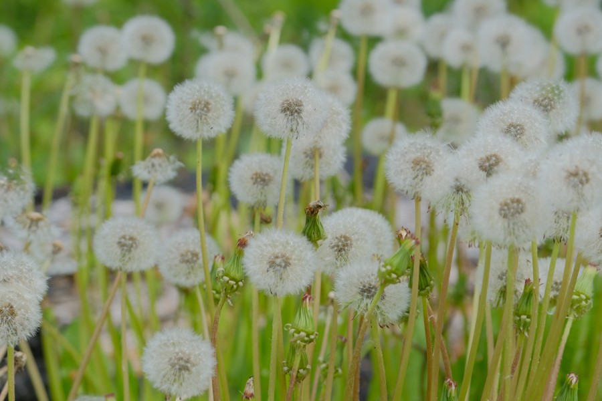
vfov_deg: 9.1
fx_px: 2508
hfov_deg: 13.7
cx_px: 301
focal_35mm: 150
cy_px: 200
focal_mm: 100
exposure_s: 1/480
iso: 320
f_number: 5.6
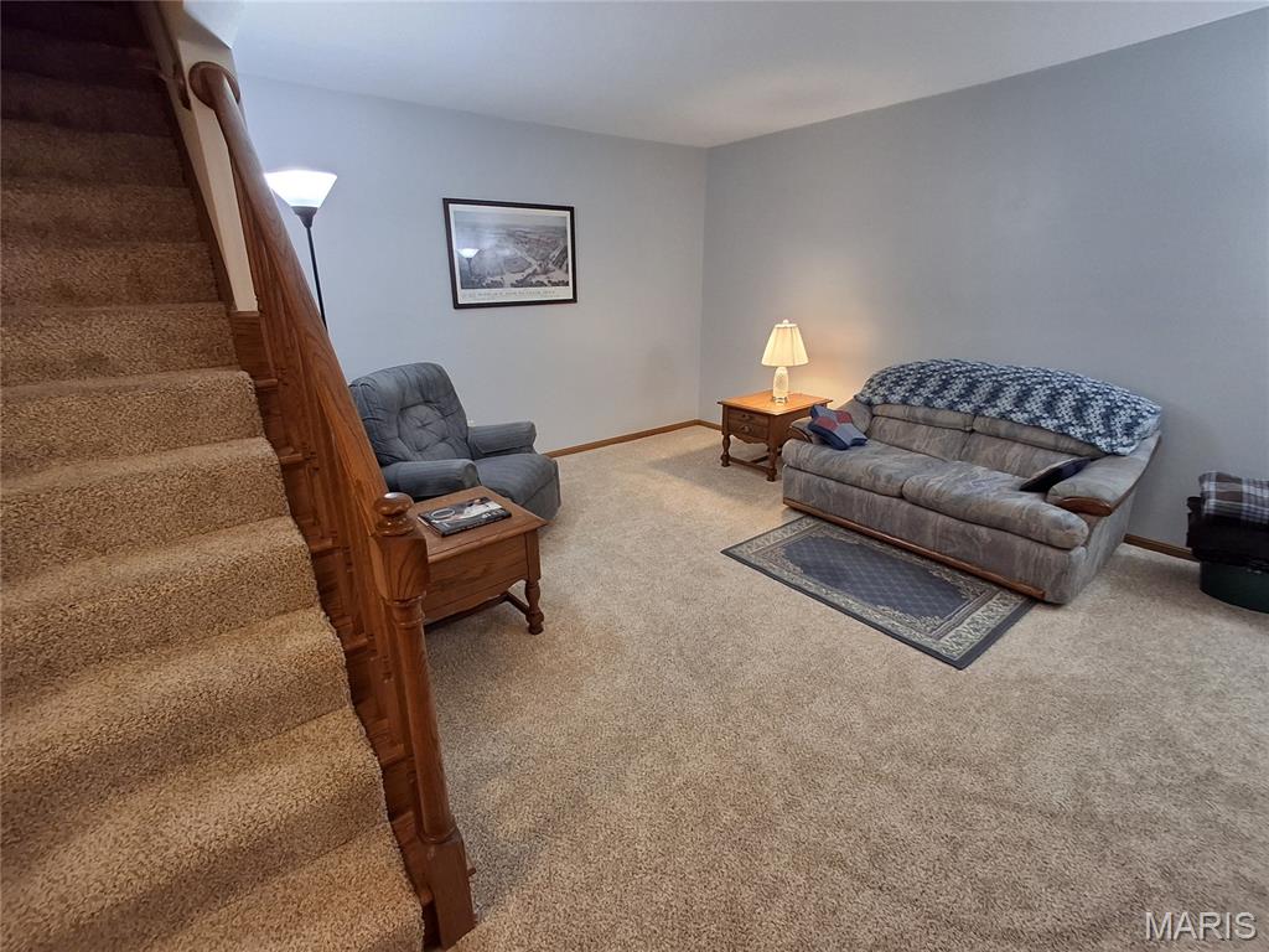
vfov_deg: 78.1
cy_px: 476
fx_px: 587
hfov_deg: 94.5
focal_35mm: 16
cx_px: 634
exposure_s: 1/40
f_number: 2.2
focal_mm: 1.64
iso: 125
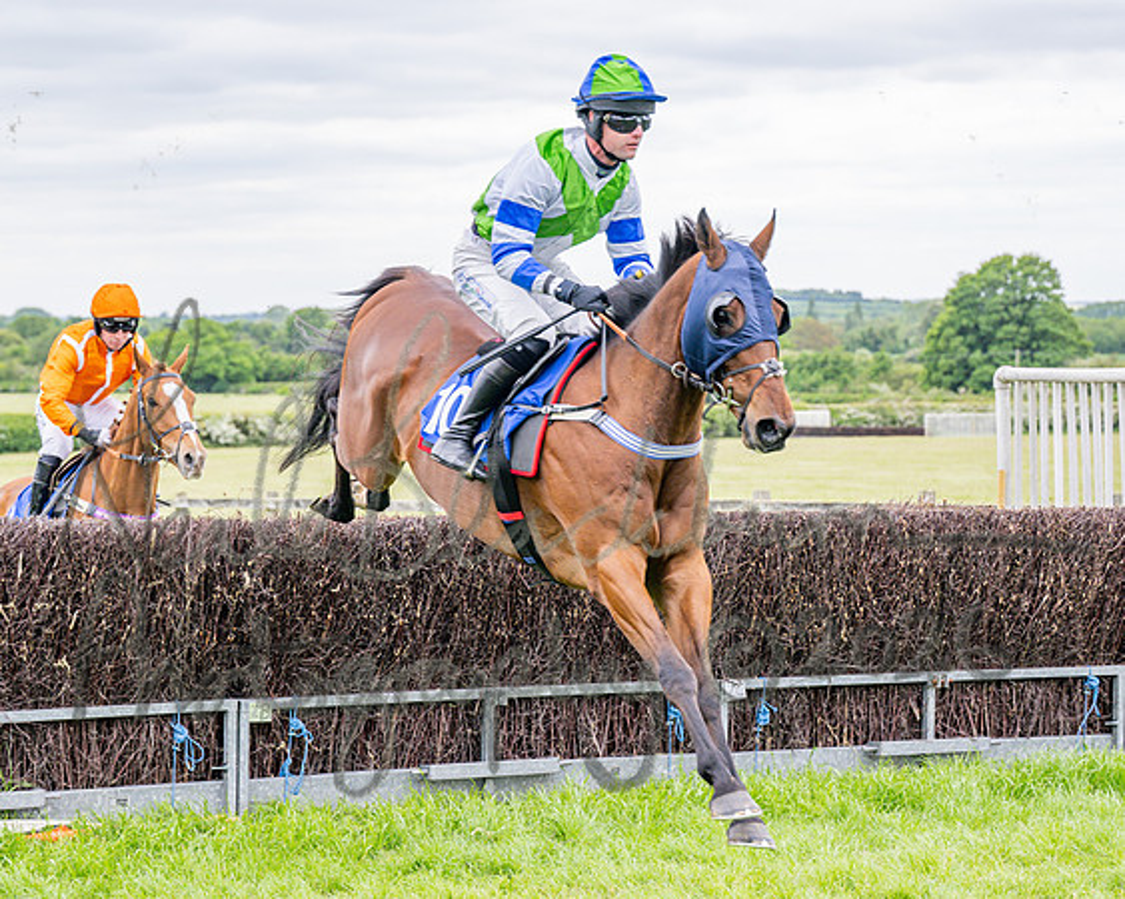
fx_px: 3317
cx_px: 441
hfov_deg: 19.2
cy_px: 381
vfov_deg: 15.4
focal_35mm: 100
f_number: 4
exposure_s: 1/1250
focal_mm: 70
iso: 400
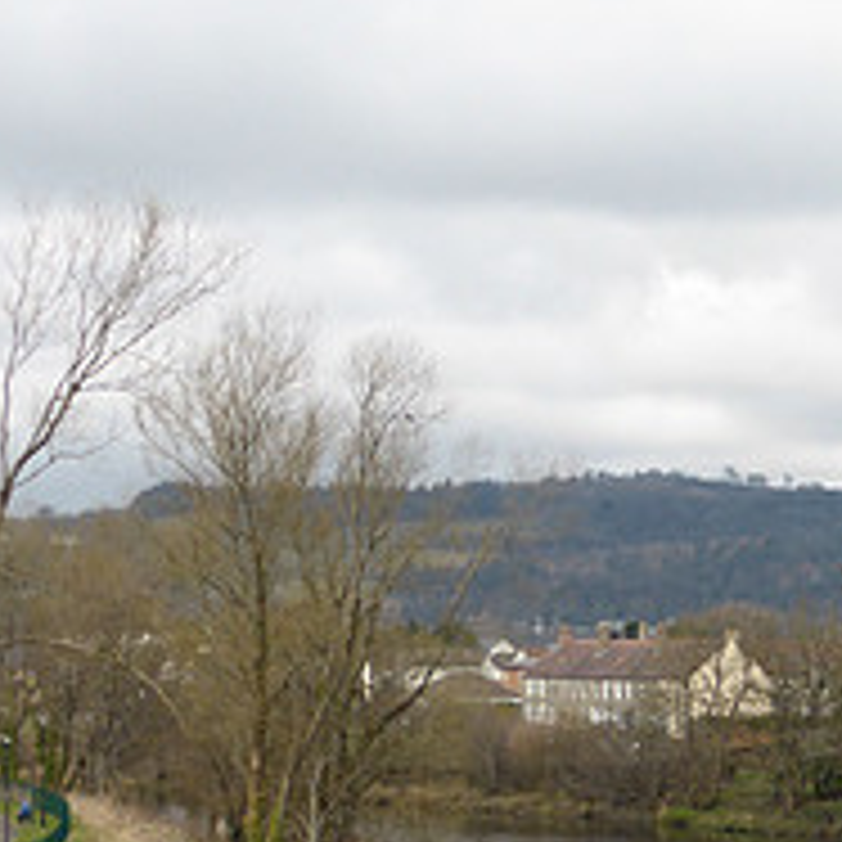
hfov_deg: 14.0
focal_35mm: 118
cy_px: 786
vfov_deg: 14.6
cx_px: 1175
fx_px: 3247
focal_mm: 7.4
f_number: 3.9
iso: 100
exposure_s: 1/500
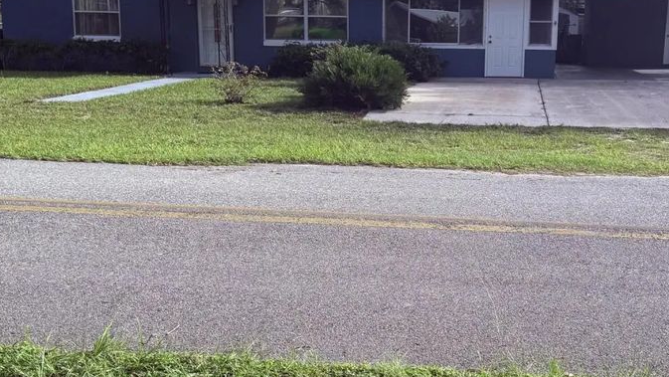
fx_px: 940
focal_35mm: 53
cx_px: 406
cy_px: 208
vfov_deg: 22.6
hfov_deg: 39.0
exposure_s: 1/3279
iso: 100
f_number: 1.78
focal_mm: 6.76
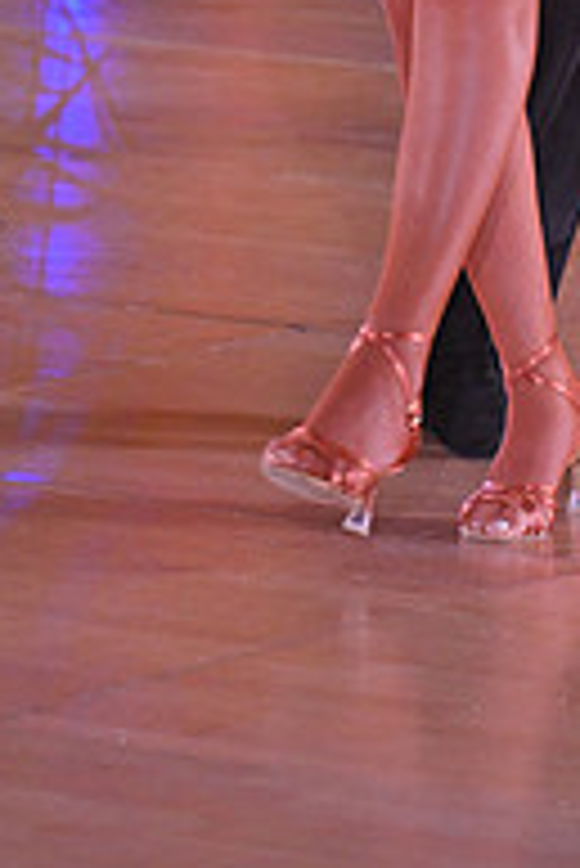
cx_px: 564
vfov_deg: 5.7
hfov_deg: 3.8
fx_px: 8708
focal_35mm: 361
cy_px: -414
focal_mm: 120
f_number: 5
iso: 3200
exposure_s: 1/400
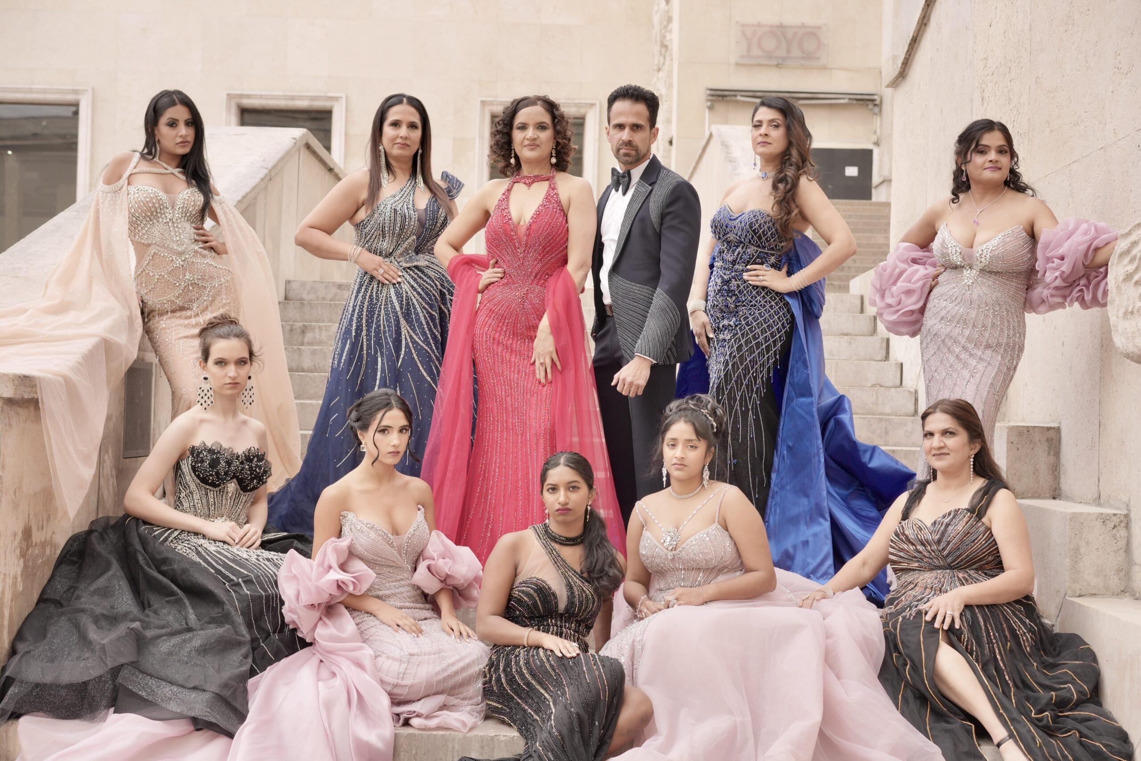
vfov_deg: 24.6
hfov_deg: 36.2
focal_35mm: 55
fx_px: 1743
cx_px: 570
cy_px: 380
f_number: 5.6
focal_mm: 55
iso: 320
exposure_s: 1/250
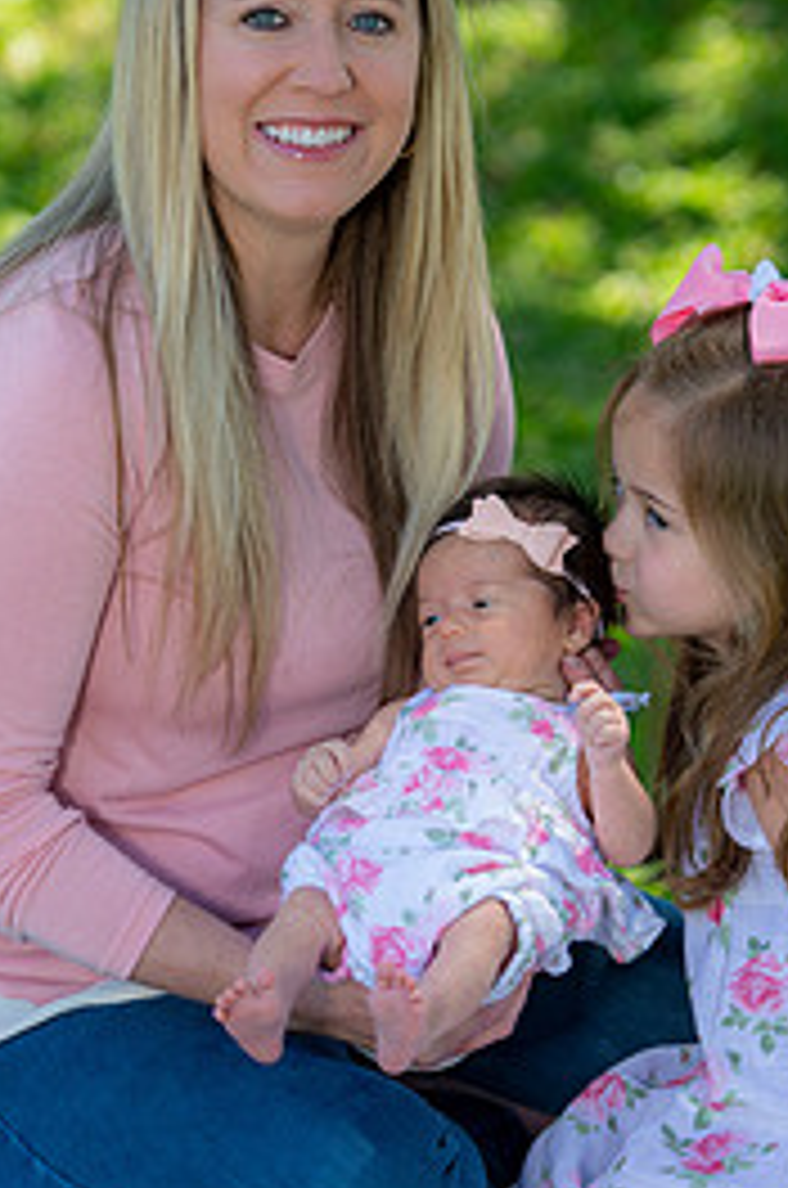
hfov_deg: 6.9
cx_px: 408
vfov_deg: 10.4
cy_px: 716
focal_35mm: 198
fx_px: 6526
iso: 100
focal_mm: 116
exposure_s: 1/250
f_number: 2.8
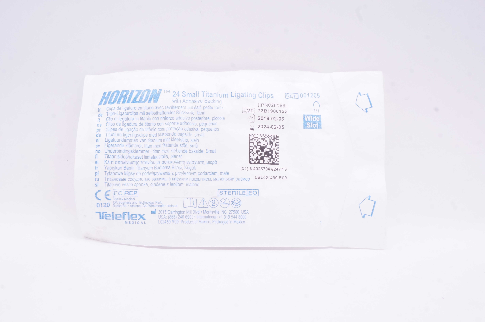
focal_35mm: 46
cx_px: 242
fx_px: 626
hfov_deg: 42.4
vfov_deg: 28.9
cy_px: 161
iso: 800
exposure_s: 1/15
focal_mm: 31
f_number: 16
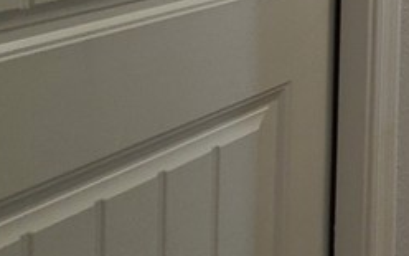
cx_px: 826
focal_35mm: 57
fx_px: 635
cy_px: -155
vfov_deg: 19.2
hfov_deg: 19.1
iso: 160
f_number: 2.2
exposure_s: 1/60
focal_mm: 2.2
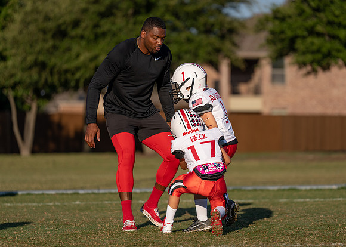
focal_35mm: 196
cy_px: 117
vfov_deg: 7.3
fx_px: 1924
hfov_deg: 10.3
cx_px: 186
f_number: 2.8
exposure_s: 1/1600
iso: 100
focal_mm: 167
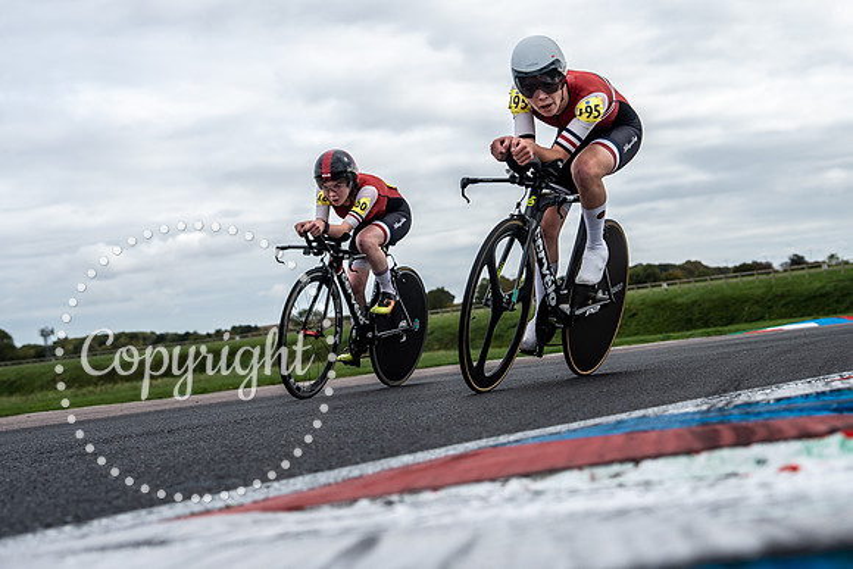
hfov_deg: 25.4
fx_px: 1884
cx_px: 554
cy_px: 297
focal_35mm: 79
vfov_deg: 17.2
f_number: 3.5
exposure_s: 1/1000
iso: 100
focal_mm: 46
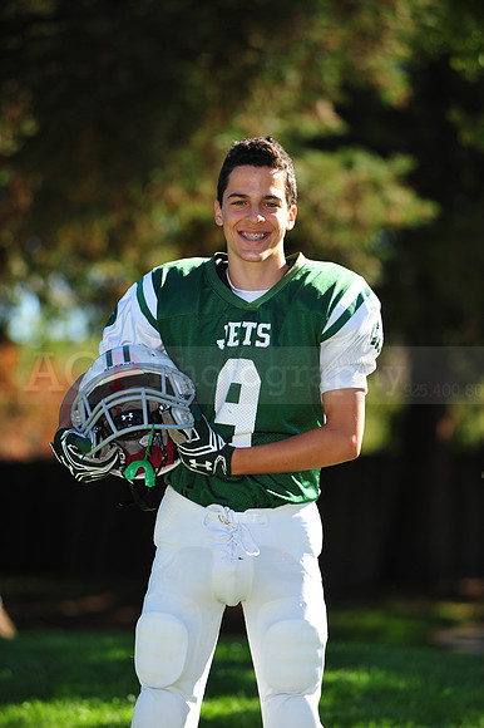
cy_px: 364
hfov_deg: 6.9
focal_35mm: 200
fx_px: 4038
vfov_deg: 10.3
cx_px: 242
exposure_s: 1/1250
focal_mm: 200
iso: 400
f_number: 4.5
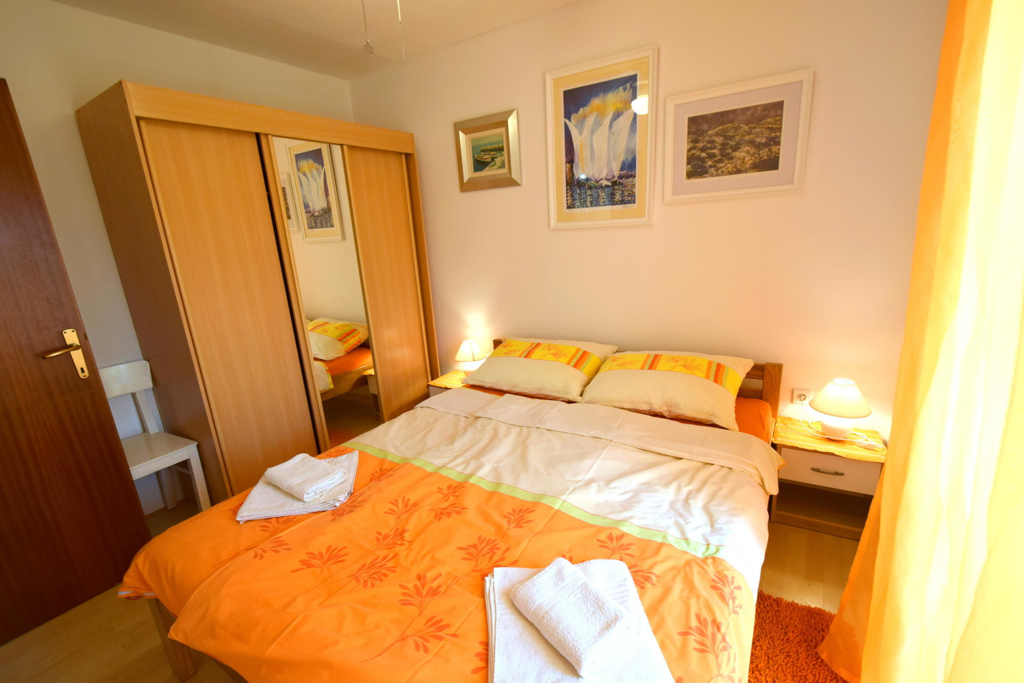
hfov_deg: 100.4
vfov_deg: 77.3
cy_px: 342
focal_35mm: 15
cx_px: 512
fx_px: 427
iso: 400
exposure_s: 1/100
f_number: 5
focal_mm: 10
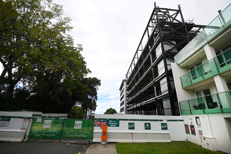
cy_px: 77
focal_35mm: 16
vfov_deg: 73.7
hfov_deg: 96.8
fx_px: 103
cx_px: 116
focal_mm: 16
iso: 110
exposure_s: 1/250
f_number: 7.1
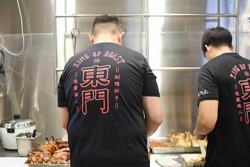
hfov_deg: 37.8
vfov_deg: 25.8
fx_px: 365
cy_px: 84
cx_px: 125
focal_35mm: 52
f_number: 1.8
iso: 500
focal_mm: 35
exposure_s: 1/125
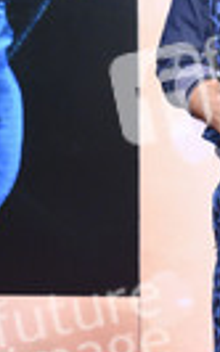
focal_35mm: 199
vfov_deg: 10.5
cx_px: 323
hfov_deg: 6.5
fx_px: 1911
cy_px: 214
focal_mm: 65
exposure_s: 1/250
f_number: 5.6
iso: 400
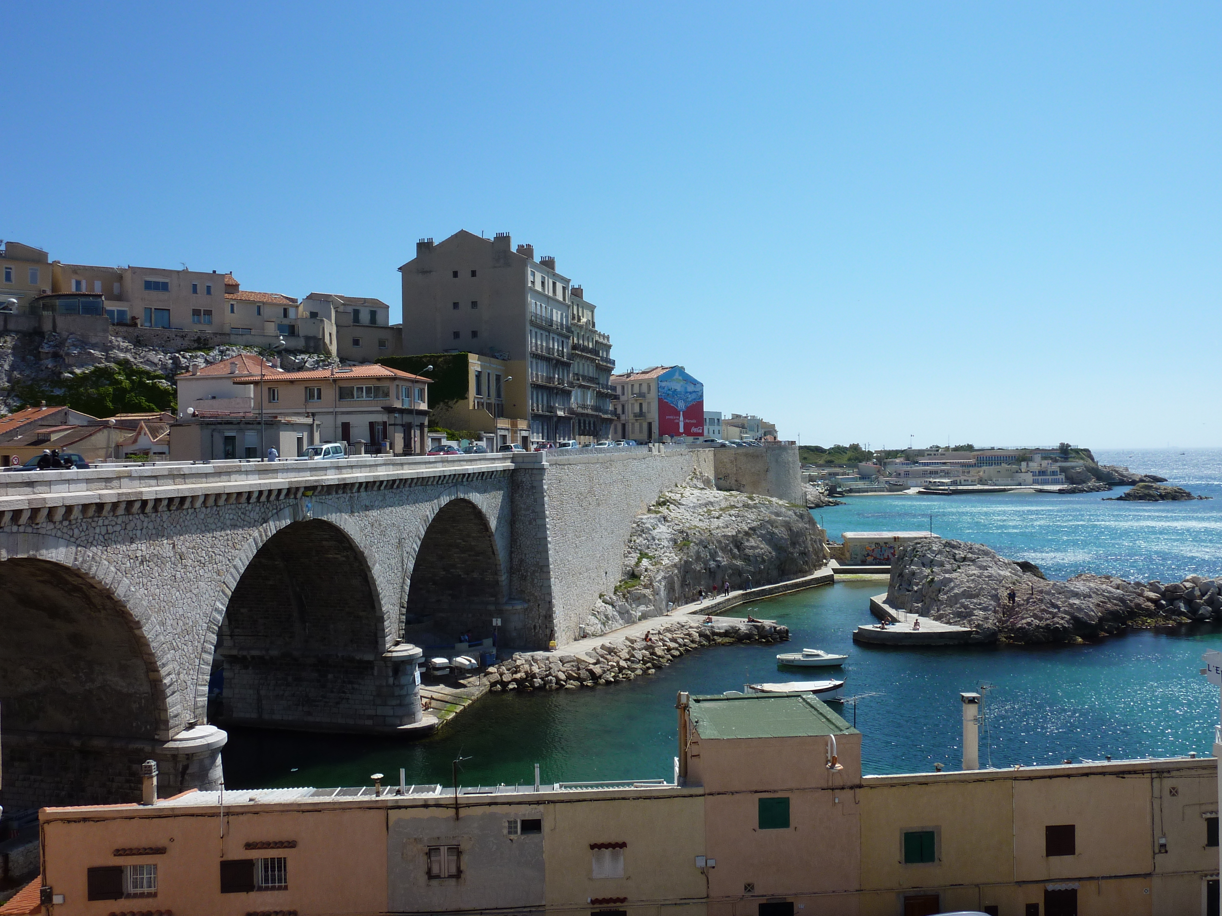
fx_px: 1059
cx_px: 611
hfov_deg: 60.0
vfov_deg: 46.8
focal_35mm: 30
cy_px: 458
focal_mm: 5
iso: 80
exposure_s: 1/500
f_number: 5.6
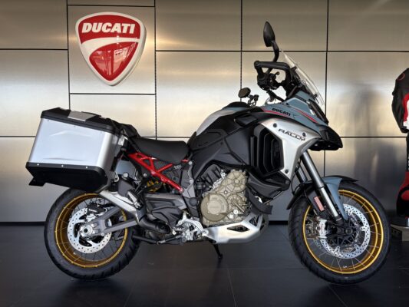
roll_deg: -0.9
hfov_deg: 67.3
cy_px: 154
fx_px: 307
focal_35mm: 26
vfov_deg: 53.1
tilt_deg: -1.7
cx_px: 204
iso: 40
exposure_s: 1/198
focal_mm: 5.96
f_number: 1.6
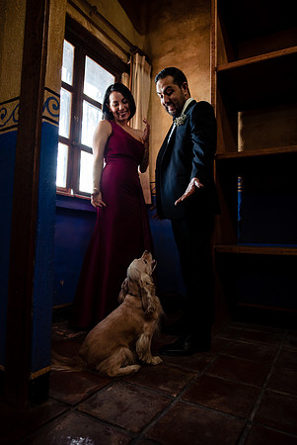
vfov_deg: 73.7
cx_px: 148
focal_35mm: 24
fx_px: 296
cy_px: 222
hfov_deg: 53.2
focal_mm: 24
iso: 800
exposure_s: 1/100
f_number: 3.5
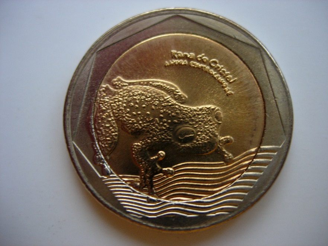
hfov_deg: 49.0
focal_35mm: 38
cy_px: 123
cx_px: 164
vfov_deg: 37.7
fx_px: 360
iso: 163
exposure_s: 1/32
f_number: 2.8
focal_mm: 7.8
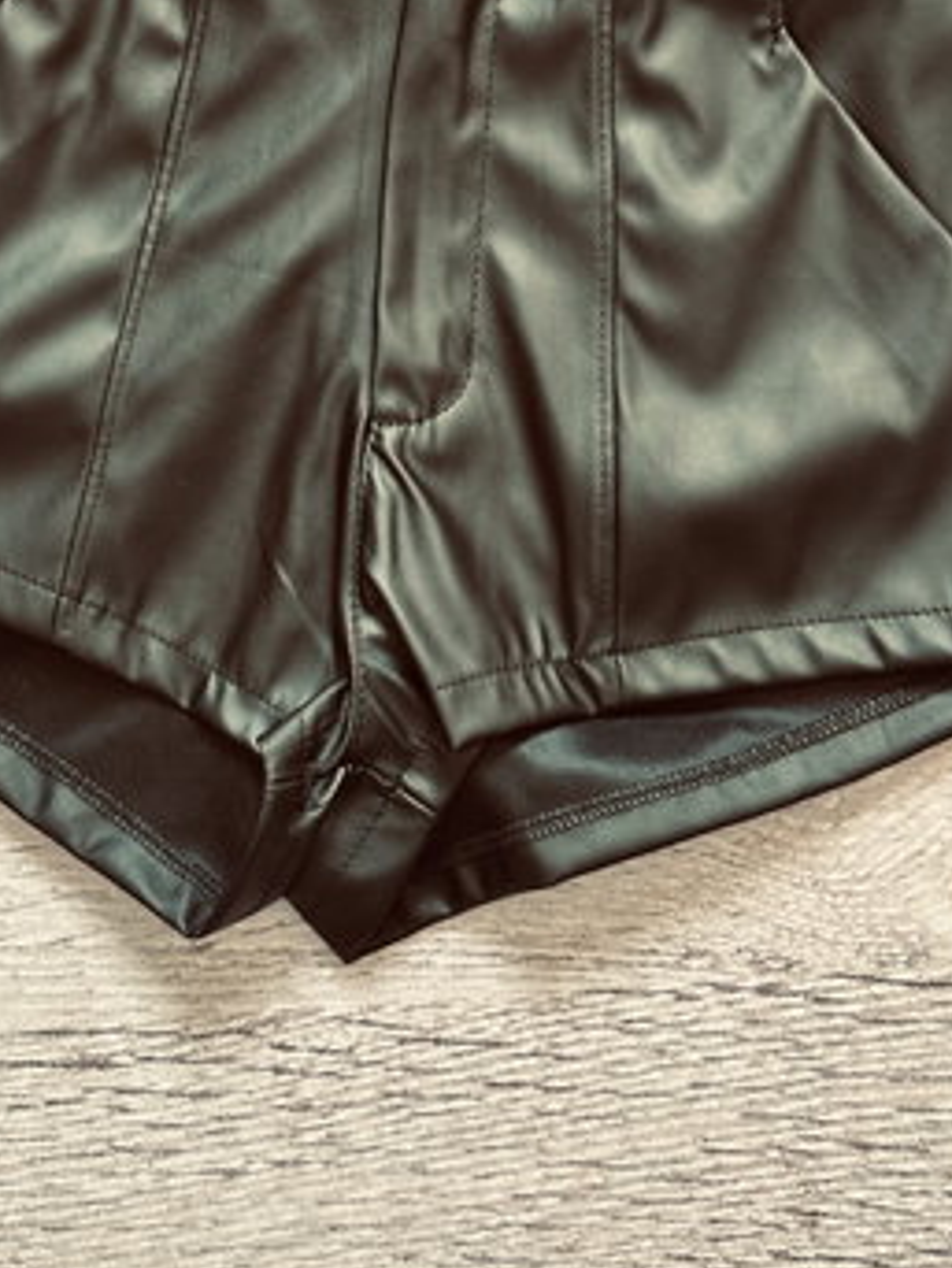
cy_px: 347
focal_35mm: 81
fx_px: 2966
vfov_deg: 23.9
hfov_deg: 18.2
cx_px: 348
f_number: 1.6
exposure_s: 1/40
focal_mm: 5.96
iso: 160
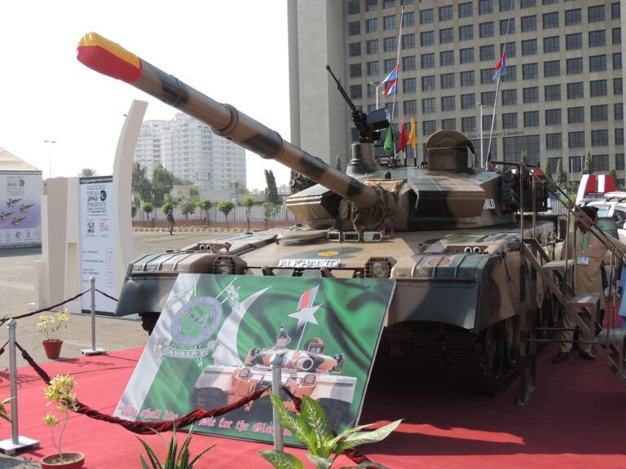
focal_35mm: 43
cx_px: 313
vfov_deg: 33.6
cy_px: 234
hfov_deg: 43.9
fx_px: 778
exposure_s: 1/500
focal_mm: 7.6
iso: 100
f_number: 3.4
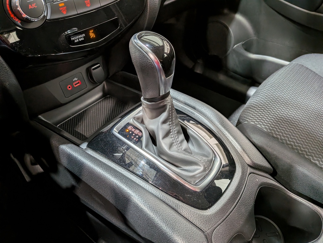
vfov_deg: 56.8
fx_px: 224
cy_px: 122
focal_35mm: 24
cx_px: 162
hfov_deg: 71.6
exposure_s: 1/40
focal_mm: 4.53
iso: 35
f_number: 1.7
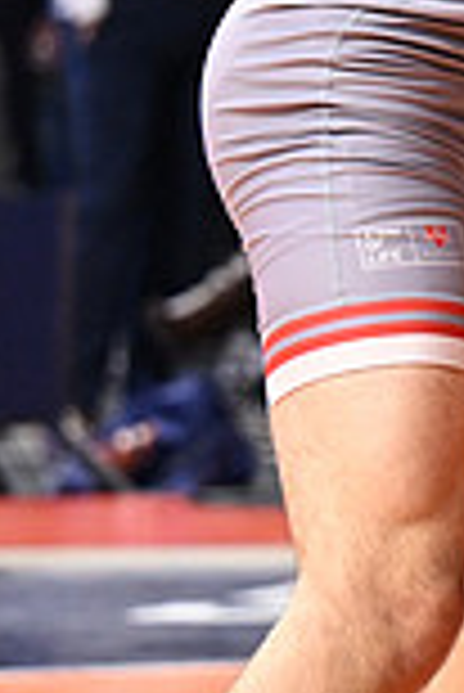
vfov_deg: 4.0
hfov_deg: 2.6
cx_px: 1252
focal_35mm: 519
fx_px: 10011
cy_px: 124
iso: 3200
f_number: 3.2
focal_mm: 92
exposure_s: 1/1000
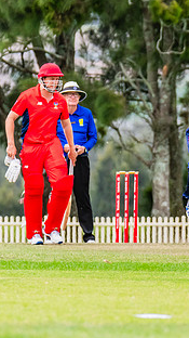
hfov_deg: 1.2
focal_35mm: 970
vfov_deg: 2.2
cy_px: 162
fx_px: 8661
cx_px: 284
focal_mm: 360
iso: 800
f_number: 9
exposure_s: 1/1250
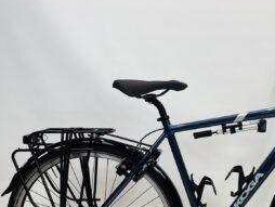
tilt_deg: -7.0
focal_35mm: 46
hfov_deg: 39.0
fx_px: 366
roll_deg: -0.1
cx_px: 234
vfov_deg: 31.0
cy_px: 154
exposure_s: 1/100
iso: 50
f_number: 1.8
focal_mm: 4.25
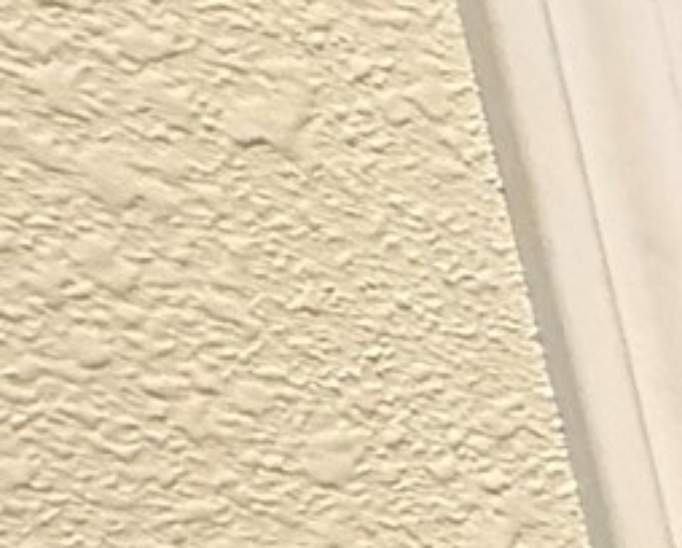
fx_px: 2224
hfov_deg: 9.9
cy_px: 884
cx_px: 2315
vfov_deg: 13.1
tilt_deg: -17.7
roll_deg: -0.3
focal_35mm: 110
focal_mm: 2.22
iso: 500
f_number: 2.2
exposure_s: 1/60
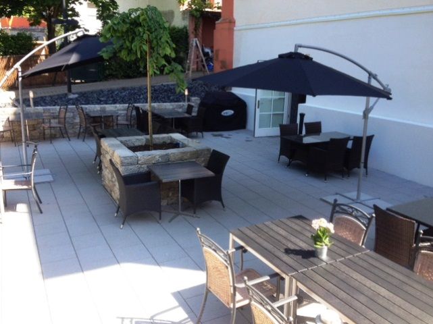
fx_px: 438
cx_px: 216
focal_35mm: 35
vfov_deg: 40.7
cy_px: 162
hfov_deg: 52.7
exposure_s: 1/330
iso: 50
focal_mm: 4.28
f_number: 2.4
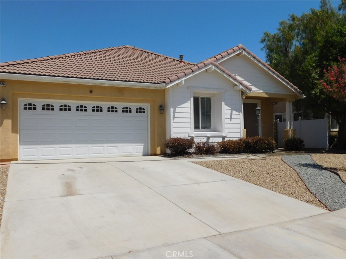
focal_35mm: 30
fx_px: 300
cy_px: 130
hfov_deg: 60.0
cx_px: 173
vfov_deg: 46.8
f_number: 6.4
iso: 125
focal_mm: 5.3
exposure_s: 1/800
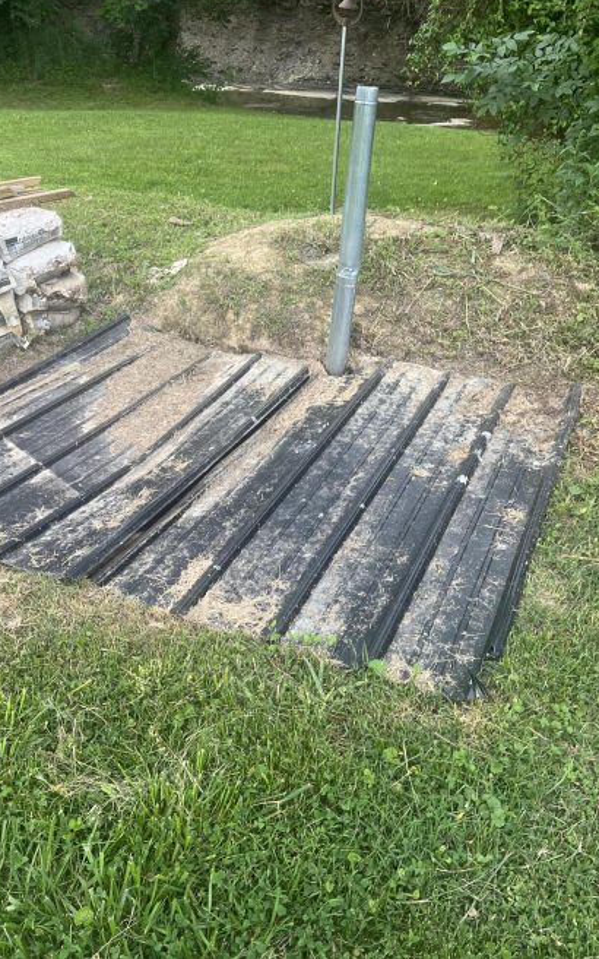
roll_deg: +1.5
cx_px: 313
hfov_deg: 44.5
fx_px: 731
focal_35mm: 28
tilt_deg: -28.3
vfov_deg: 66.5
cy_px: 473
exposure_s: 1/121
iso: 80
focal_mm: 5.7
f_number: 1.5
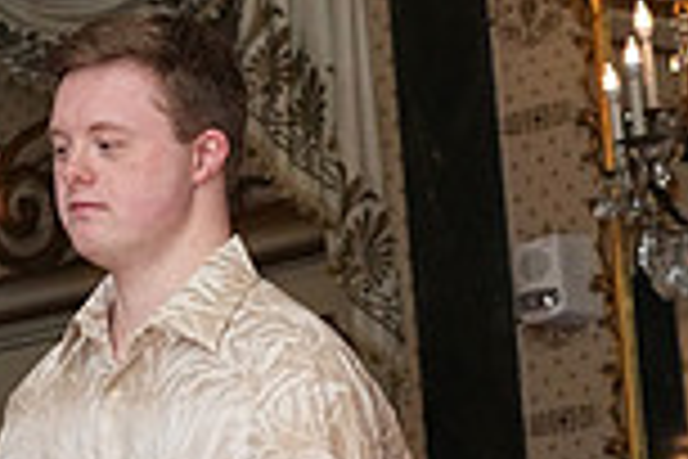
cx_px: -164
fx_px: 4930
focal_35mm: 258
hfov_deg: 7.9
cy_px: 742
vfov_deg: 5.3
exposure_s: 1/200
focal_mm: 68
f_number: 5.6
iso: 5000
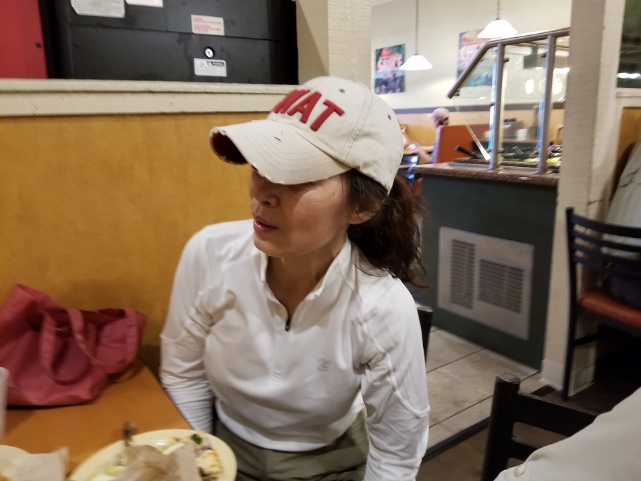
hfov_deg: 67.3
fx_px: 481
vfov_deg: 53.0
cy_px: 240
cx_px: 320
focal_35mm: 26
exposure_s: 1/17
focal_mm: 4.3
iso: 200
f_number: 1.7
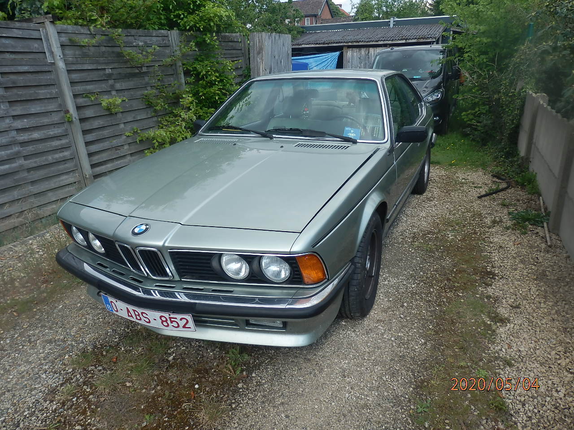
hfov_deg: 69.4
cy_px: 215
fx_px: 415
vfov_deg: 54.9
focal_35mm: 25
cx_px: 287
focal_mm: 4.5
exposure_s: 1/400
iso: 80
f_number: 3
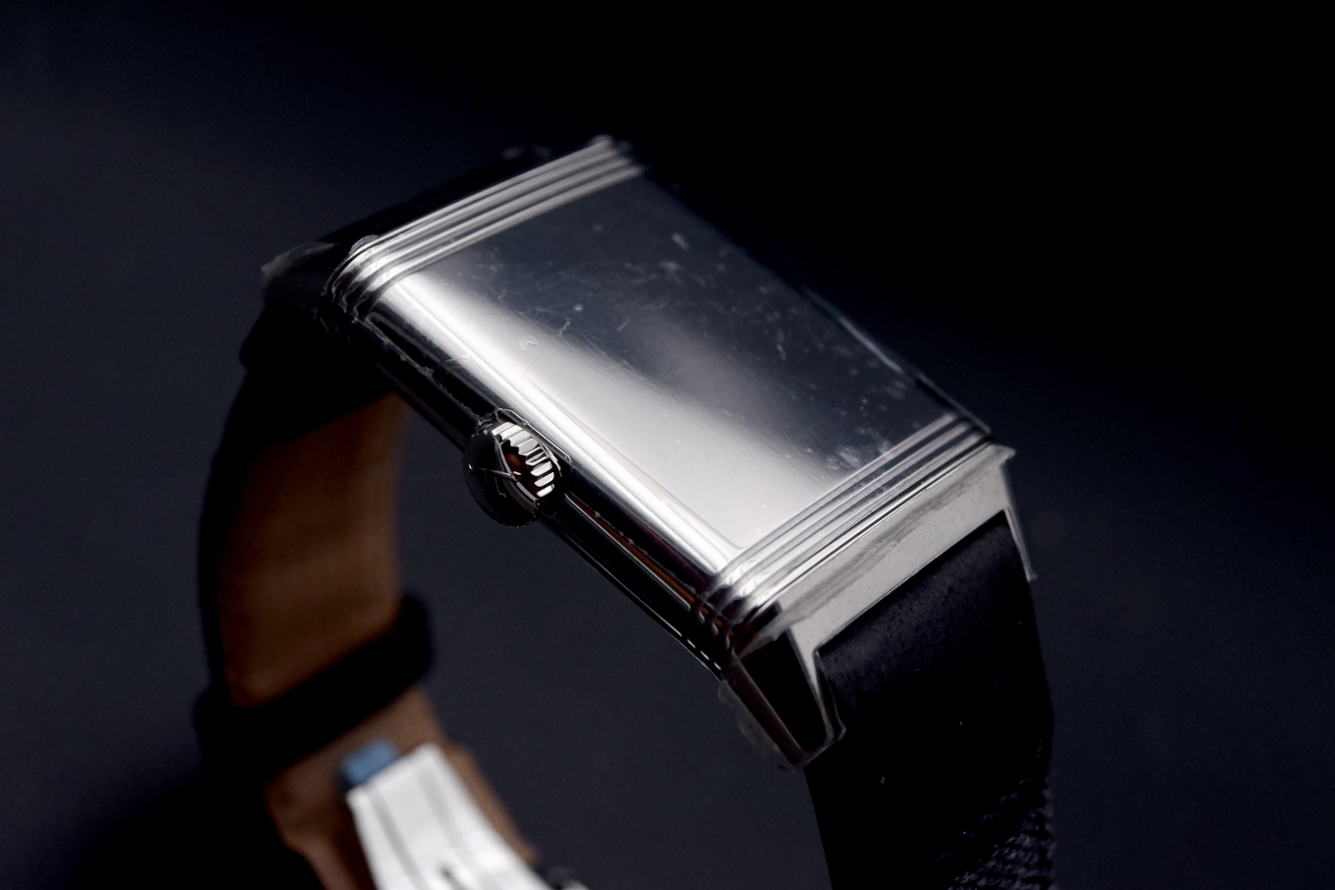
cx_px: 668
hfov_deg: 41.1
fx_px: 1780
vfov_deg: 28.1
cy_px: 445
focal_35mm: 48
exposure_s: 1/4000
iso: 5000
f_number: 8
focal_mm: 32.9
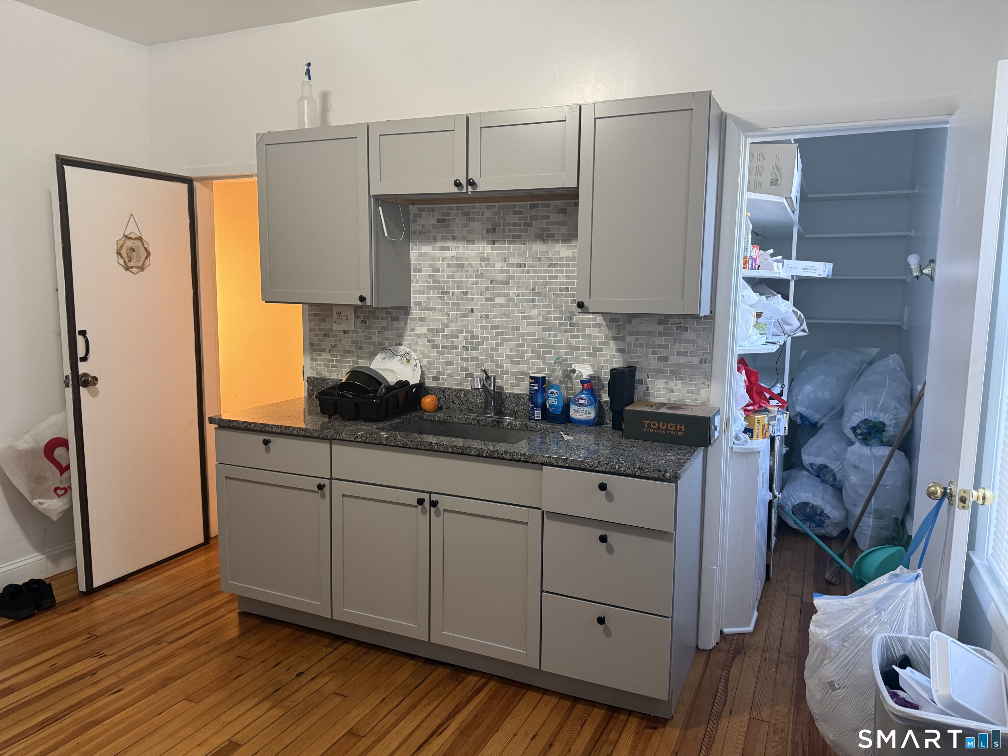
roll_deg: -0.3
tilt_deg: -6.1
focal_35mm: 24
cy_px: 378
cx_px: 504
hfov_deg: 71.6
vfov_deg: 56.8
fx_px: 699
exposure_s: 1/60
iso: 250
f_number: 1.78
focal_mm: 6.76
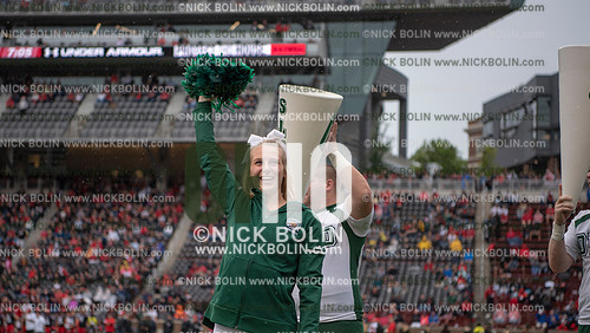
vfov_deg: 14.2
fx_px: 1331
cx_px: 268
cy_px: 199
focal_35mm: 85
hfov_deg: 25.0
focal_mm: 70
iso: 250
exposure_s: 1/1000
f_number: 2.8
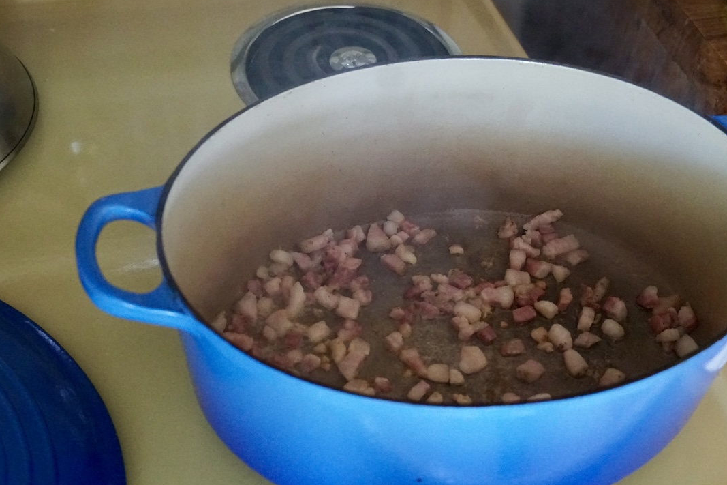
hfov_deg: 36.8
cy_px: 216
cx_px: 397
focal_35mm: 54
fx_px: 1090
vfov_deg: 25.0
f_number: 4.5
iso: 6400
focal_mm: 30
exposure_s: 1/60
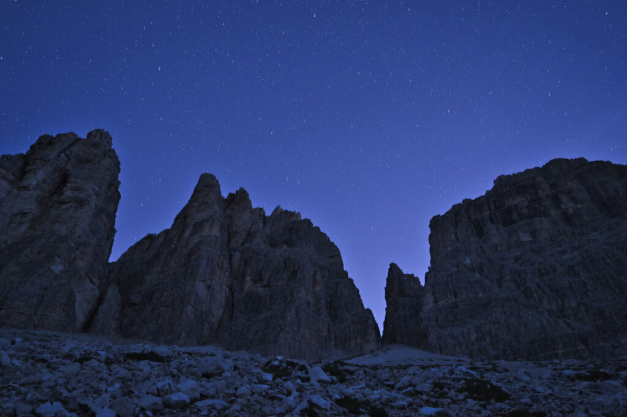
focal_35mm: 26
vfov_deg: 49.5
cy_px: 208
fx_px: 452
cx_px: 314
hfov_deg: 69.4
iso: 1000
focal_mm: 26
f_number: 4
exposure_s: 20
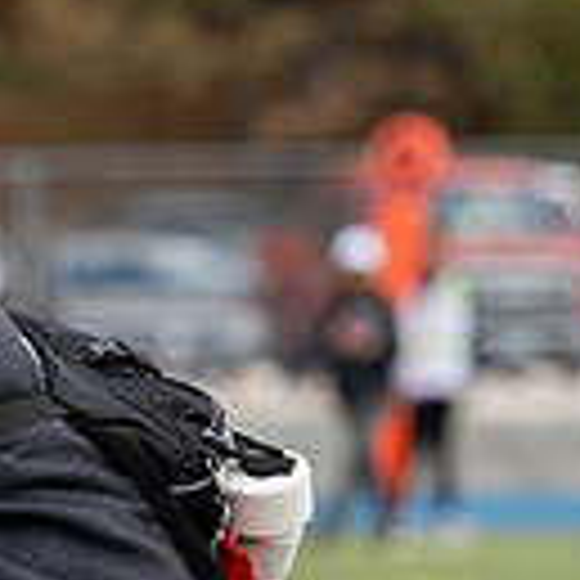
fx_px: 9194
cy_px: 560
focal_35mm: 485
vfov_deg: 3.6
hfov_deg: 3.6
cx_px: -450
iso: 200
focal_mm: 125
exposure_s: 1/800
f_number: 4
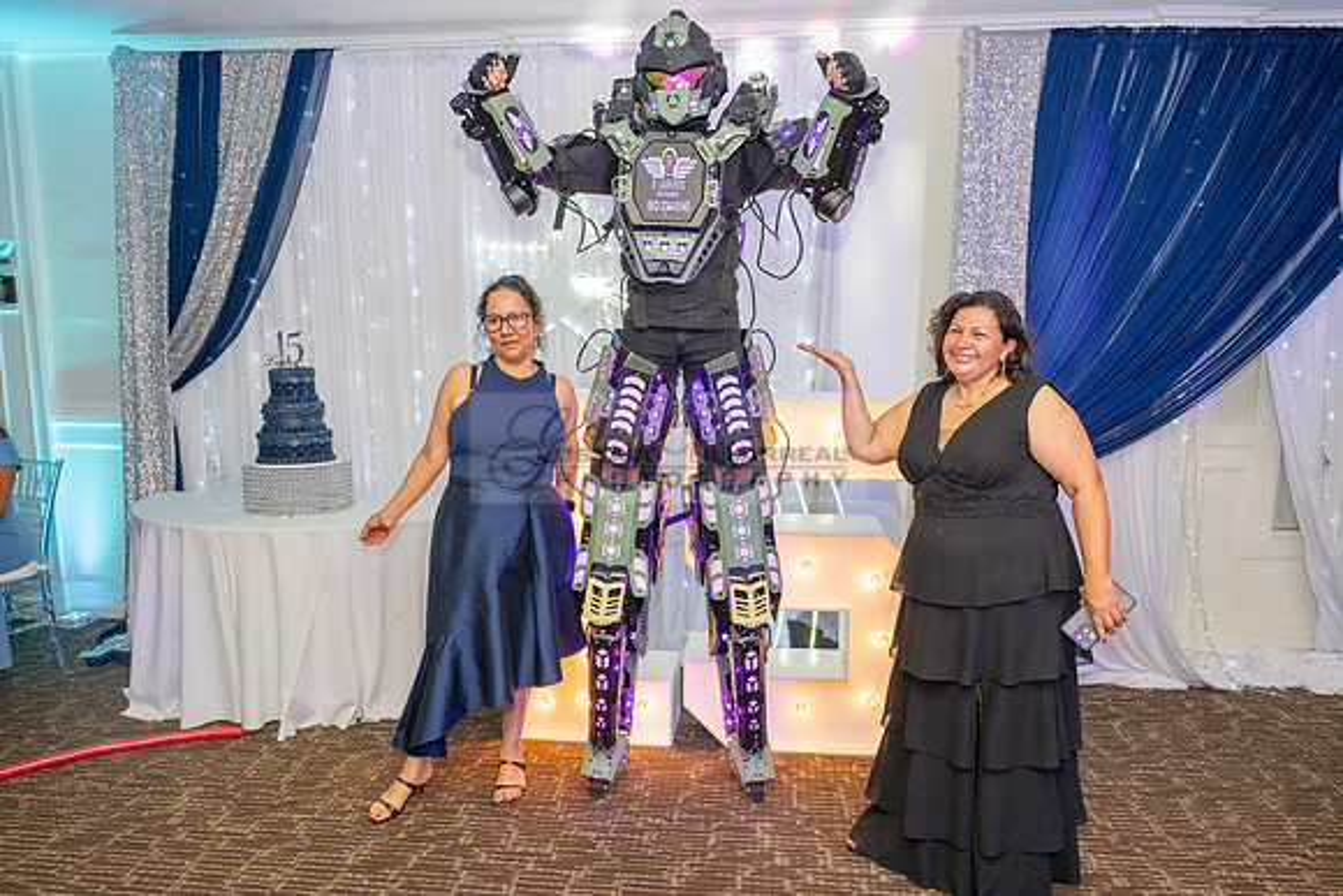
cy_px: 448
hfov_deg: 68.4
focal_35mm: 26
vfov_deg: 48.8
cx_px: 672
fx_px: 989
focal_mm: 26.5
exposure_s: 1/200
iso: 1250
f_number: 4.5
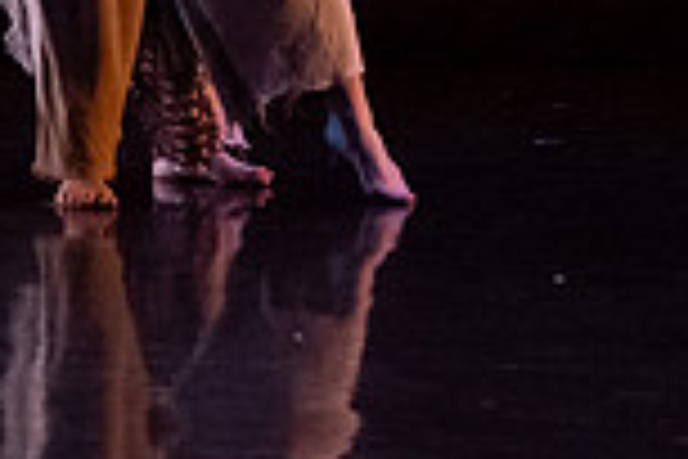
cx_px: -576
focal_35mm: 352
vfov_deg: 3.9
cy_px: -351
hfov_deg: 5.7
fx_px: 6727
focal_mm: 67
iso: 4000
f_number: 4
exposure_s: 1/400
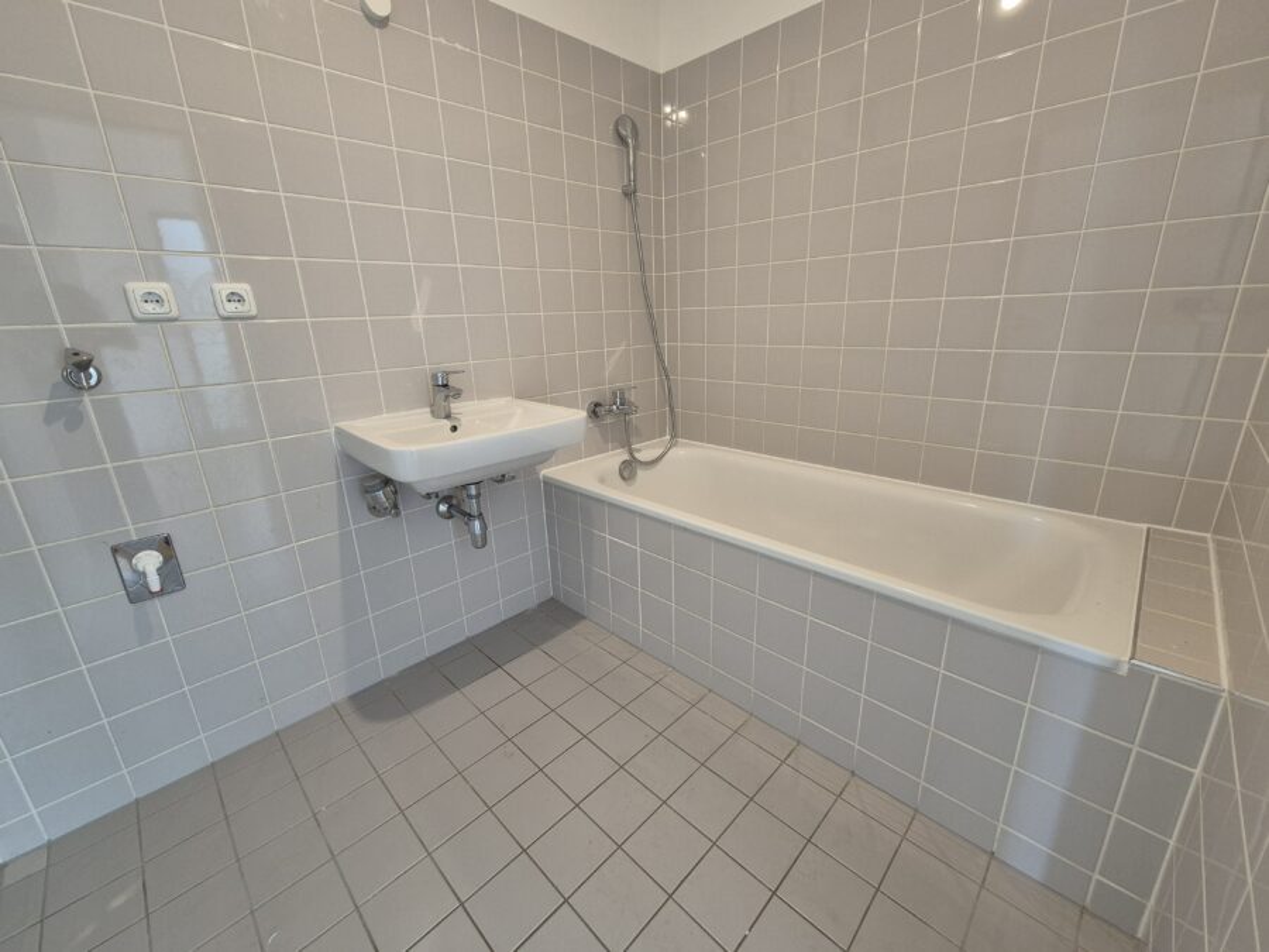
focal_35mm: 13
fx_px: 477
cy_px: 476
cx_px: 634
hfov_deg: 106.2
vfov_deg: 89.9
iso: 250
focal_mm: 2.2
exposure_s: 1/50
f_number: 2.2
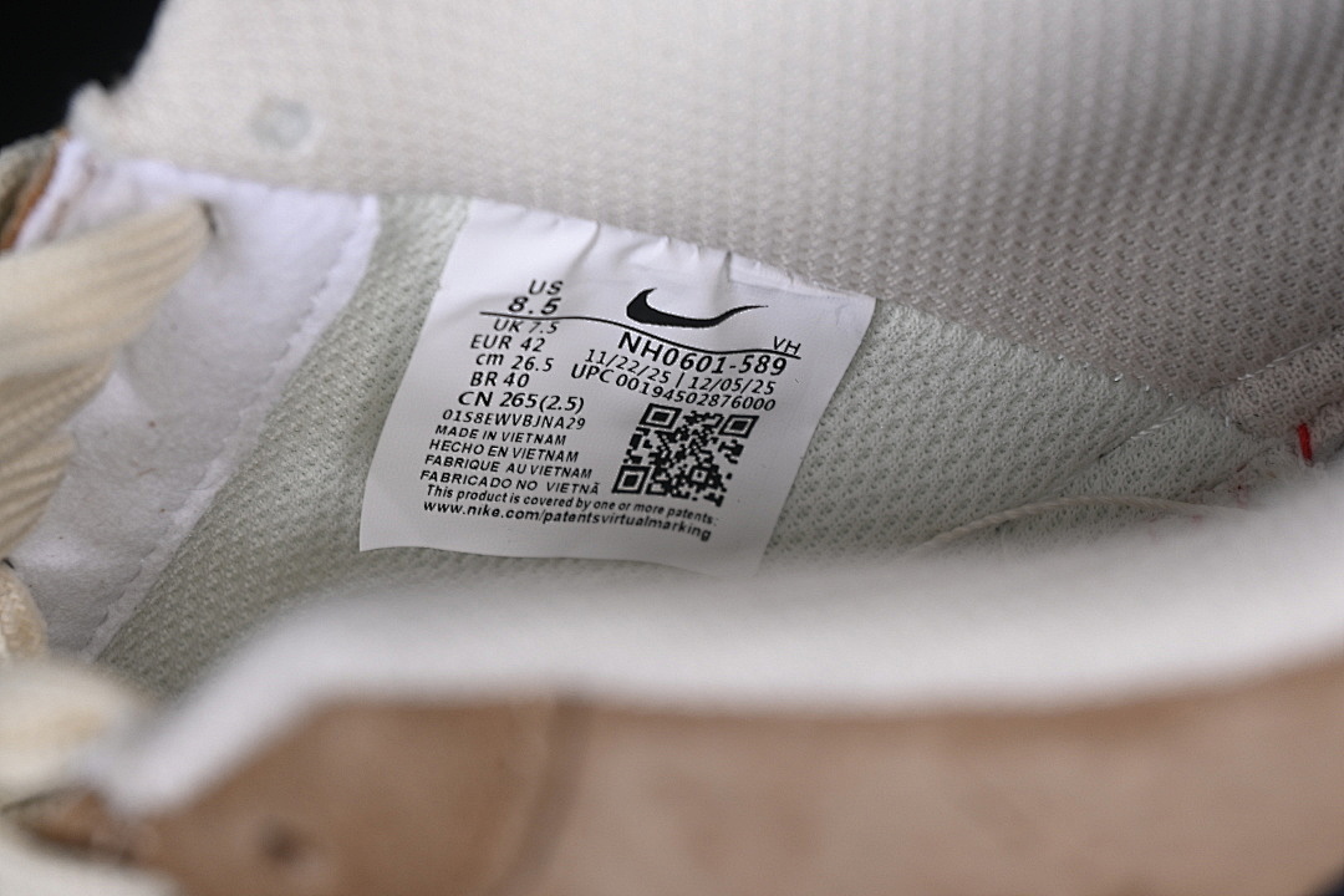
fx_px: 2800
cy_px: 448
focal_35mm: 75
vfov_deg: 18.2
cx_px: 672
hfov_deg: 27.0
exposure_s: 1/80
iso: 160
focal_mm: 50
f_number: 7.1
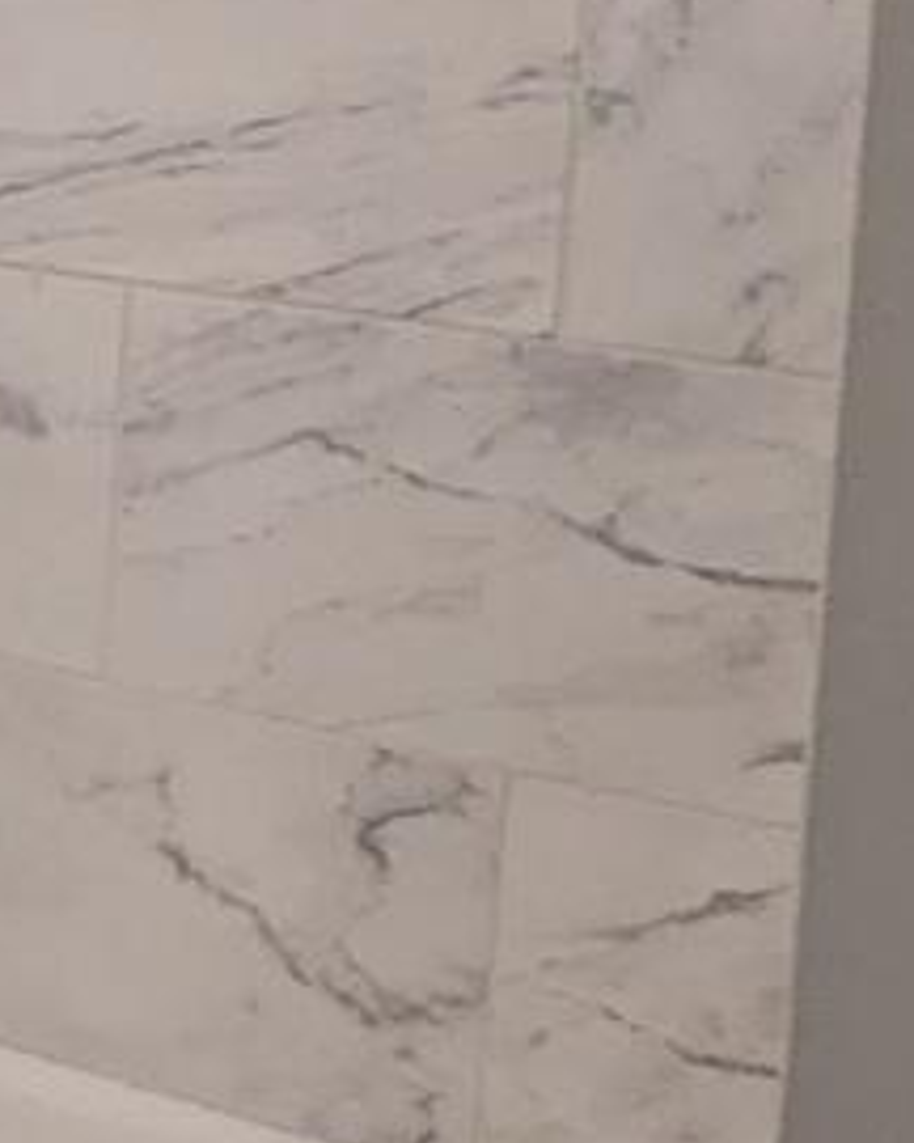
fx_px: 3009
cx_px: -918
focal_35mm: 89
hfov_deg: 14.4
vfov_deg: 21.0
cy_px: 106
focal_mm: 2.35
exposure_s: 1/60
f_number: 2.2
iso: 243
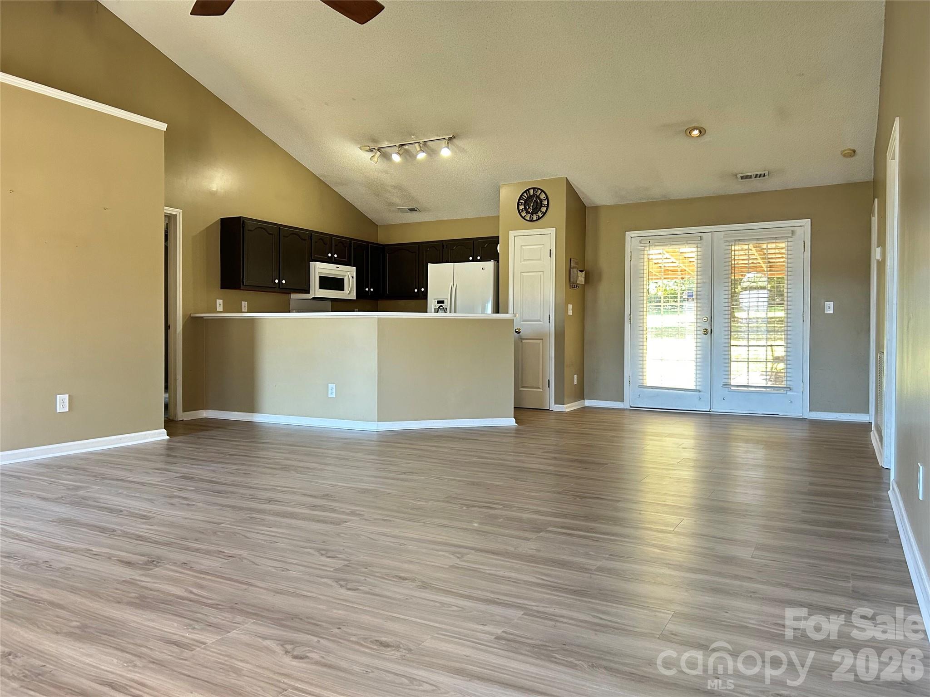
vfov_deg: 53.1
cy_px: 348
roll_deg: -0.1
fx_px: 699
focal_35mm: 26
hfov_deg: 67.3
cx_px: 465
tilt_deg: +0.0
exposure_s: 1/60
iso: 250
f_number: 1.5
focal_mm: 5.7
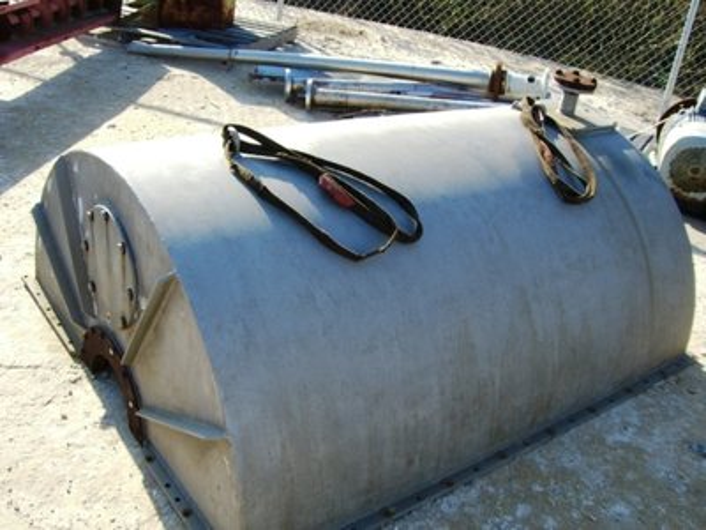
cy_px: 265
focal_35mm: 38
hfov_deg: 49.0
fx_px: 775
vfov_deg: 37.7
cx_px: 353
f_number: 4.3
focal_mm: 6.2
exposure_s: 1/250
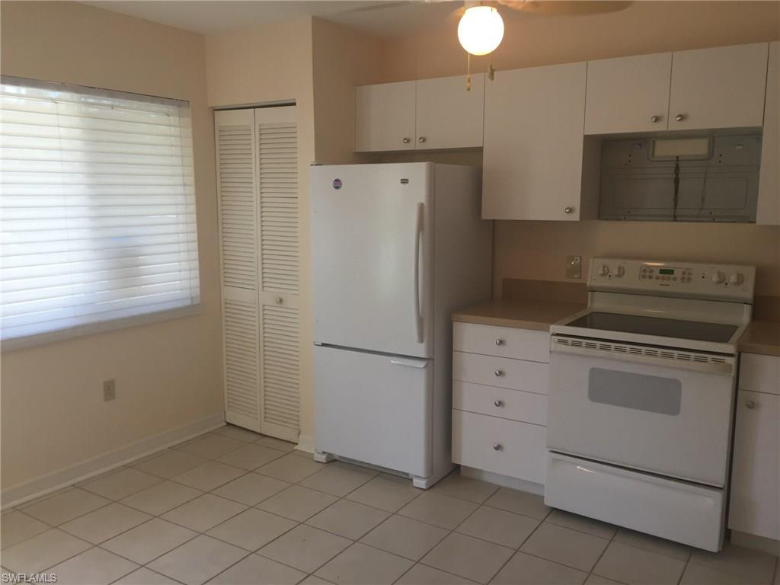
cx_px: 390
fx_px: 653
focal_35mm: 29
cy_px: 292
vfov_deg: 48.2
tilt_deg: -9.0
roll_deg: +1.1
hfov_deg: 61.7
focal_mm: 4.15
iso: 32
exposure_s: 1/40
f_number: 2.2
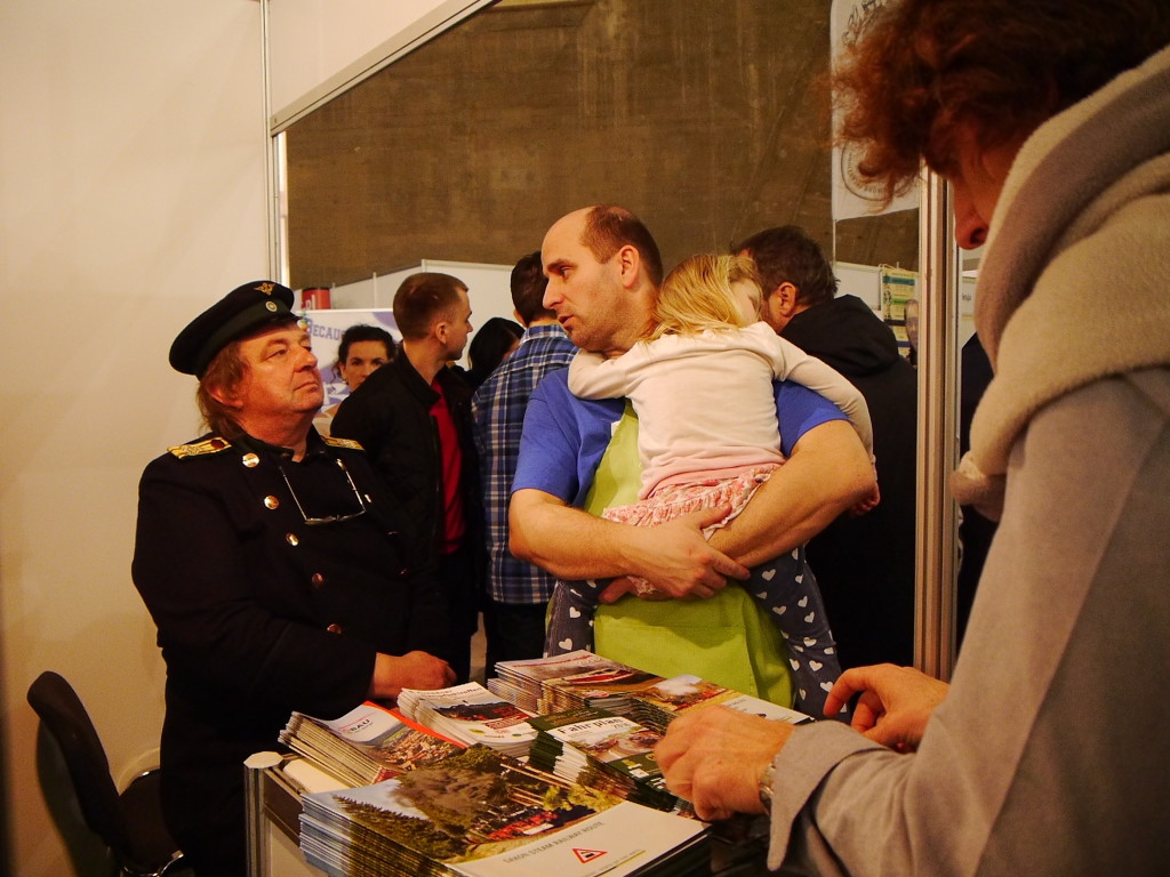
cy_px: 438
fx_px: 1014
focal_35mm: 30
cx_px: 585
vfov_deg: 46.8
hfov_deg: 60.0
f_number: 3.5
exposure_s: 1/80
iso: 1600
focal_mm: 15
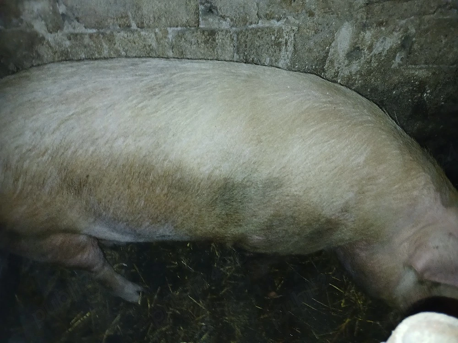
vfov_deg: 53.1
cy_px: 172
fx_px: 344
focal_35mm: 26
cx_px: 229
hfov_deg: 67.3
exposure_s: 1/25.1
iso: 320
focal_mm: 3.98
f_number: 1.8
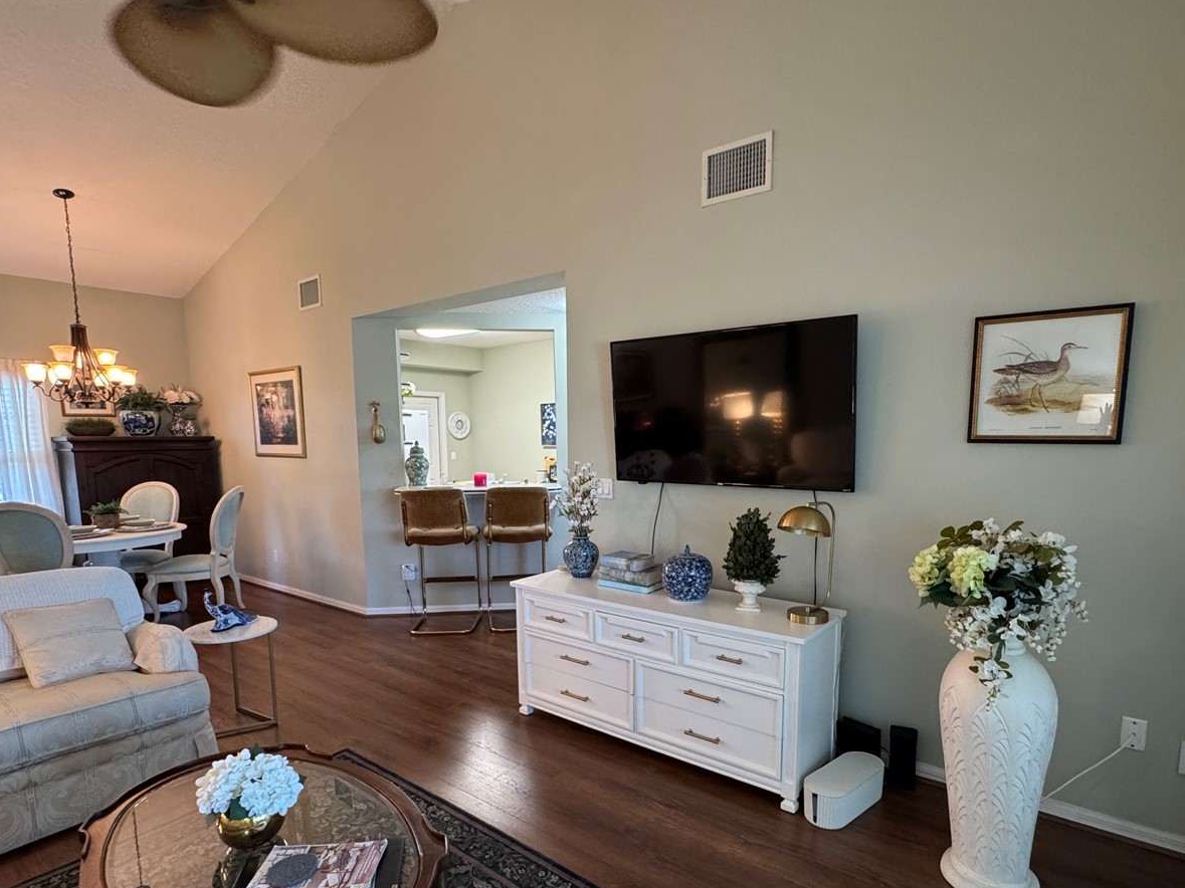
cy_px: 517
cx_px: 614
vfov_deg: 68.2
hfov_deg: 84.6
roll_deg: +0.4
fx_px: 650
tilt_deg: -7.5
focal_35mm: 19
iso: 320
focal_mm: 2.22
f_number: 2.2
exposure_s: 1/60
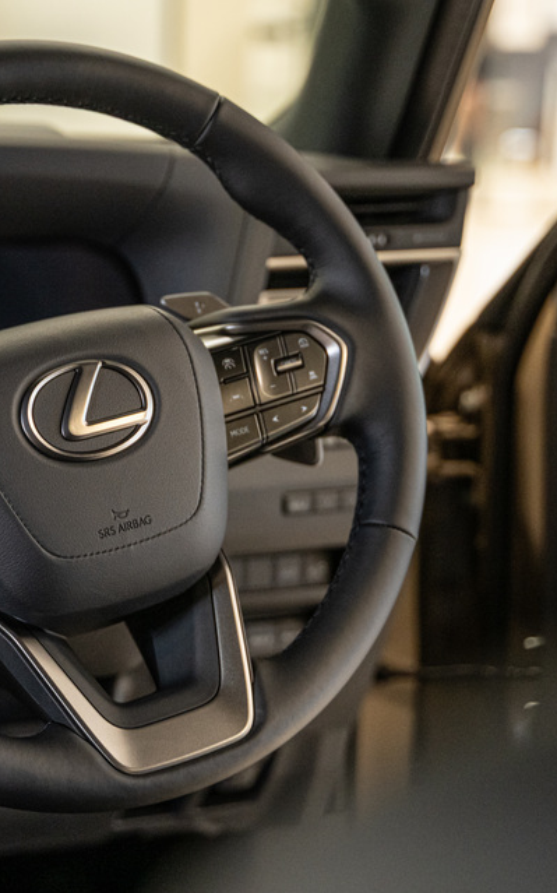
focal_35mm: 80
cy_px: 454
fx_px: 1944
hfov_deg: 16.2
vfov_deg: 25.8
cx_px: 105
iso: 1600
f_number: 2.8
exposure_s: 1/125
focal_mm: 49
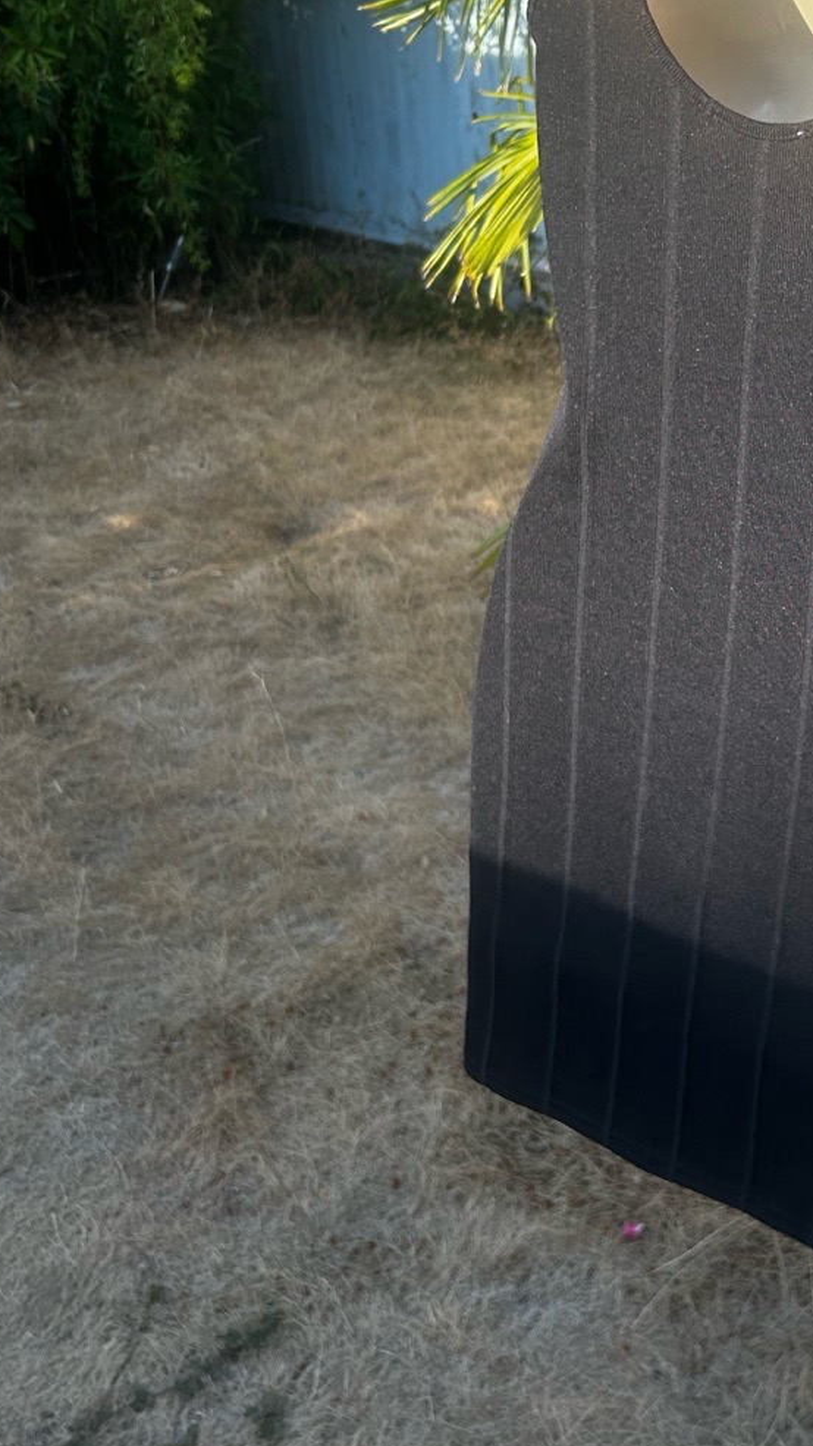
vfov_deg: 44.2
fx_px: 1763
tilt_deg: -18.3
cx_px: 812
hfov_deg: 24.8
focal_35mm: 46
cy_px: 539
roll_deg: +0.8
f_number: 1.5
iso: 50
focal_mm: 5.7
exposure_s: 1/495
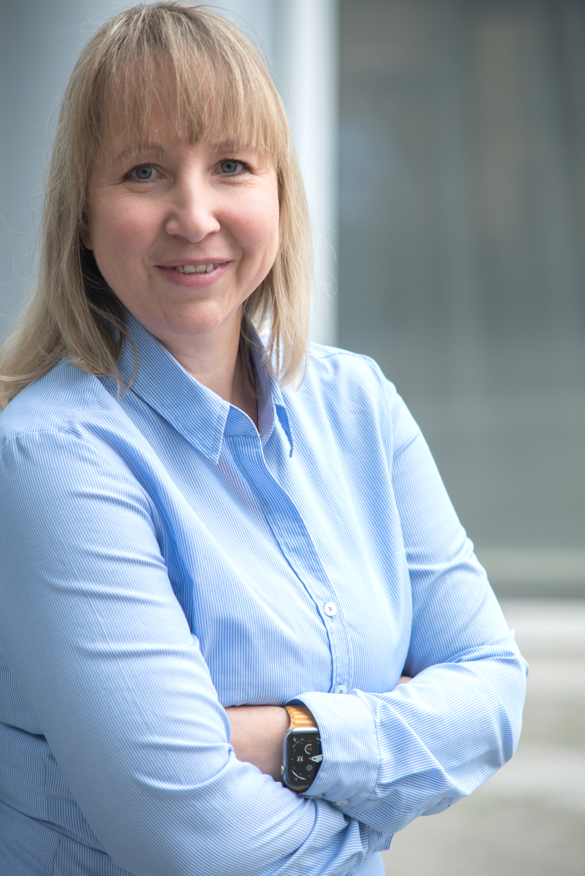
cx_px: 292
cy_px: 438
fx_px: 4018
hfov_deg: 8.3
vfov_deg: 12.4
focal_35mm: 165
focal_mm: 165
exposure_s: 1/125
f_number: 5.6
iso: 800
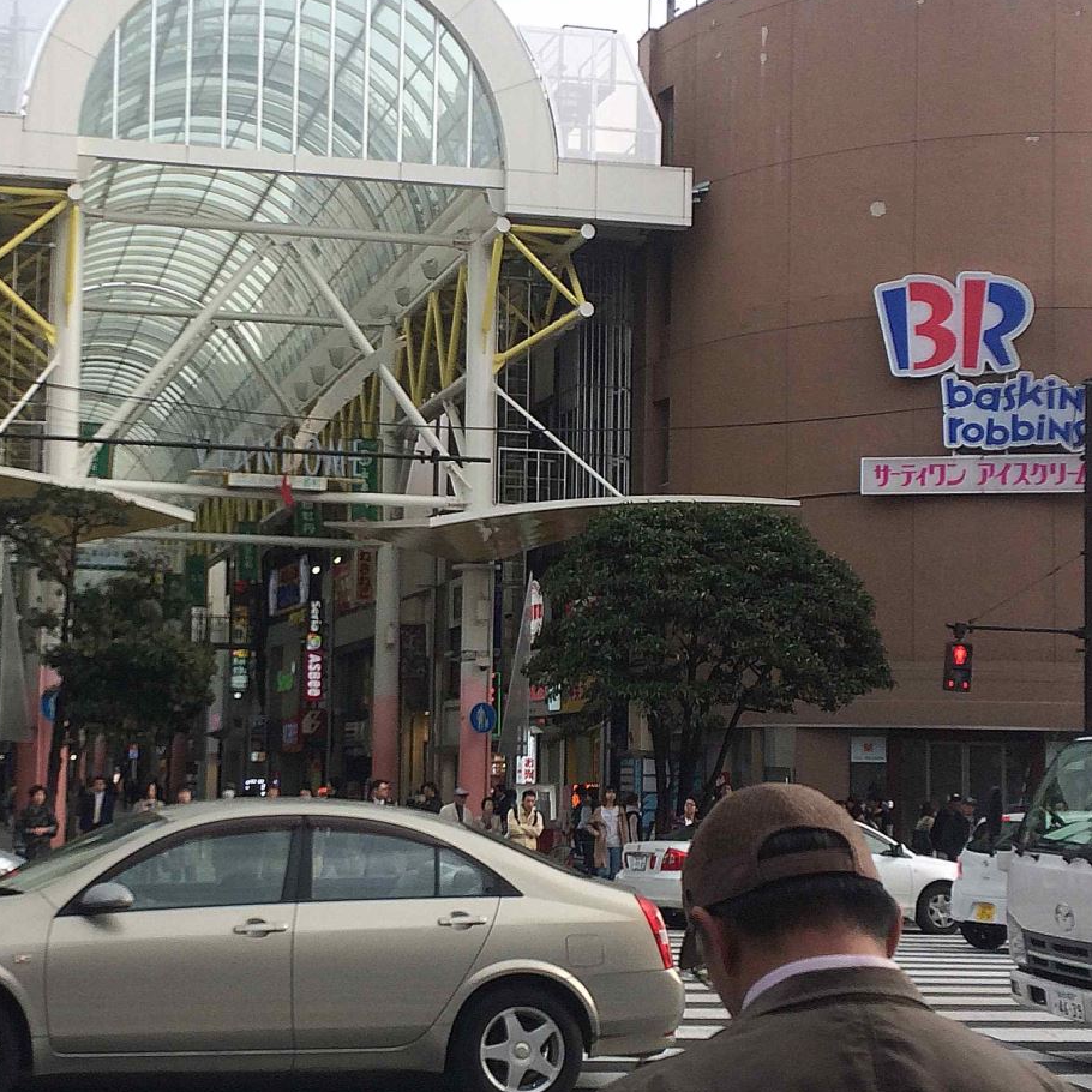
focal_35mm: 56
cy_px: 610
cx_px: 264
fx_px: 1999
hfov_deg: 30.0
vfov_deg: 30.5
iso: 32
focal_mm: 4.15
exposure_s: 1/380
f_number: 2.2
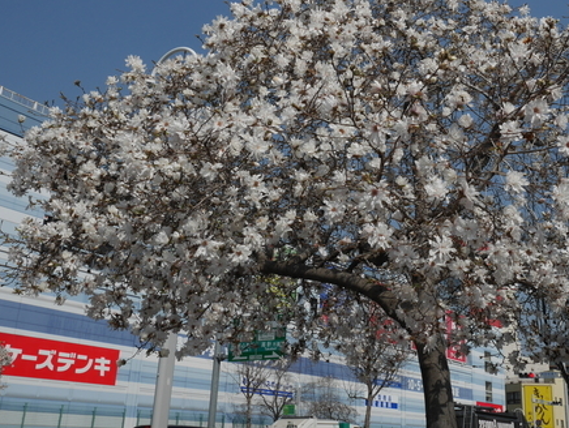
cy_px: 157
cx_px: 364
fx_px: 724
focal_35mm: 44
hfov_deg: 42.5
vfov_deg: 32.8
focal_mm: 16
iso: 200
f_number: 11
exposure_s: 1/500
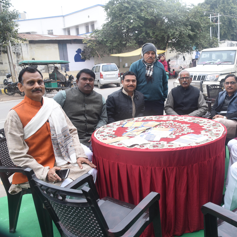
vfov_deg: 52.5
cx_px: 171
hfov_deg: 50.8
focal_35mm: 31
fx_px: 240
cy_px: 119
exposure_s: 1/125
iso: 500
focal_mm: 24
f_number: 8
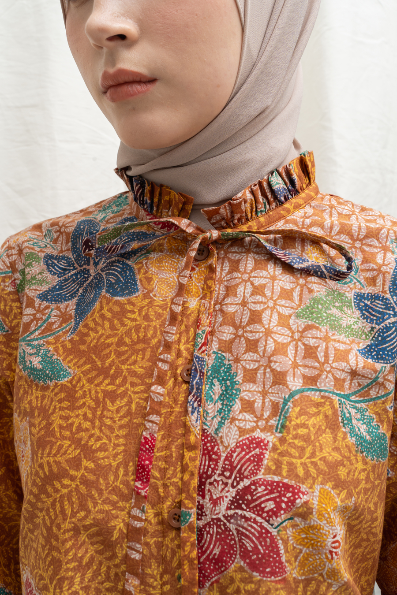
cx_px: 198
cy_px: 298
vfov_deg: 53.1
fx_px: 595
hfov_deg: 36.9
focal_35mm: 36
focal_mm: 36
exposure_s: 1/160
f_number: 11
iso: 100
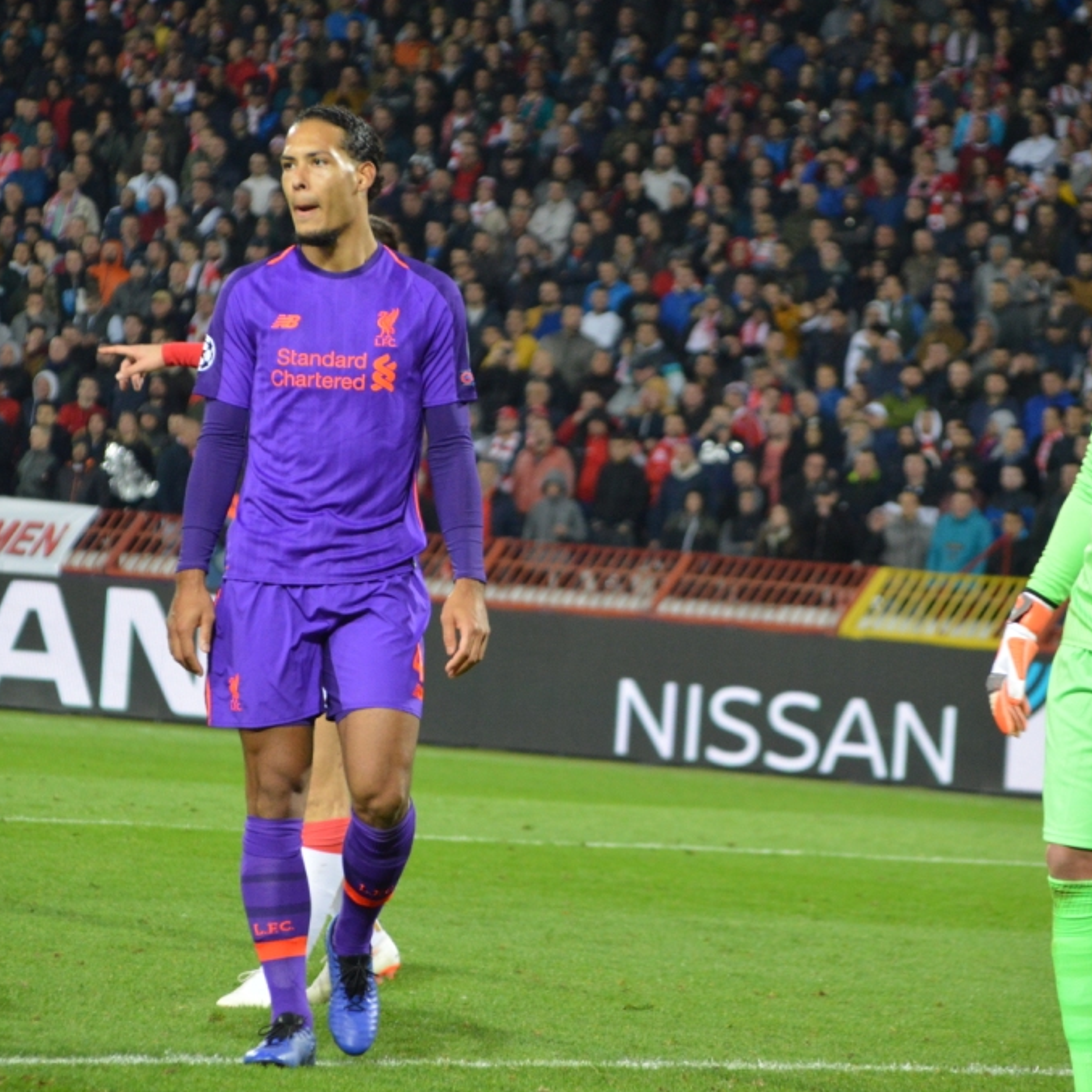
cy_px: 544
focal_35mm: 299
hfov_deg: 5.9
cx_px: 574
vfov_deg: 5.9
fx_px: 10659
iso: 1800
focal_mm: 155
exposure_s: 1/125
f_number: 6
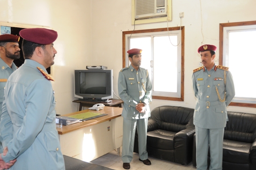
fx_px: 249
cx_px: 122
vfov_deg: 37.7
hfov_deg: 54.5
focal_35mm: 35
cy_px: 75
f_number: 3.5
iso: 500
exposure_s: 1/80
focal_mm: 20
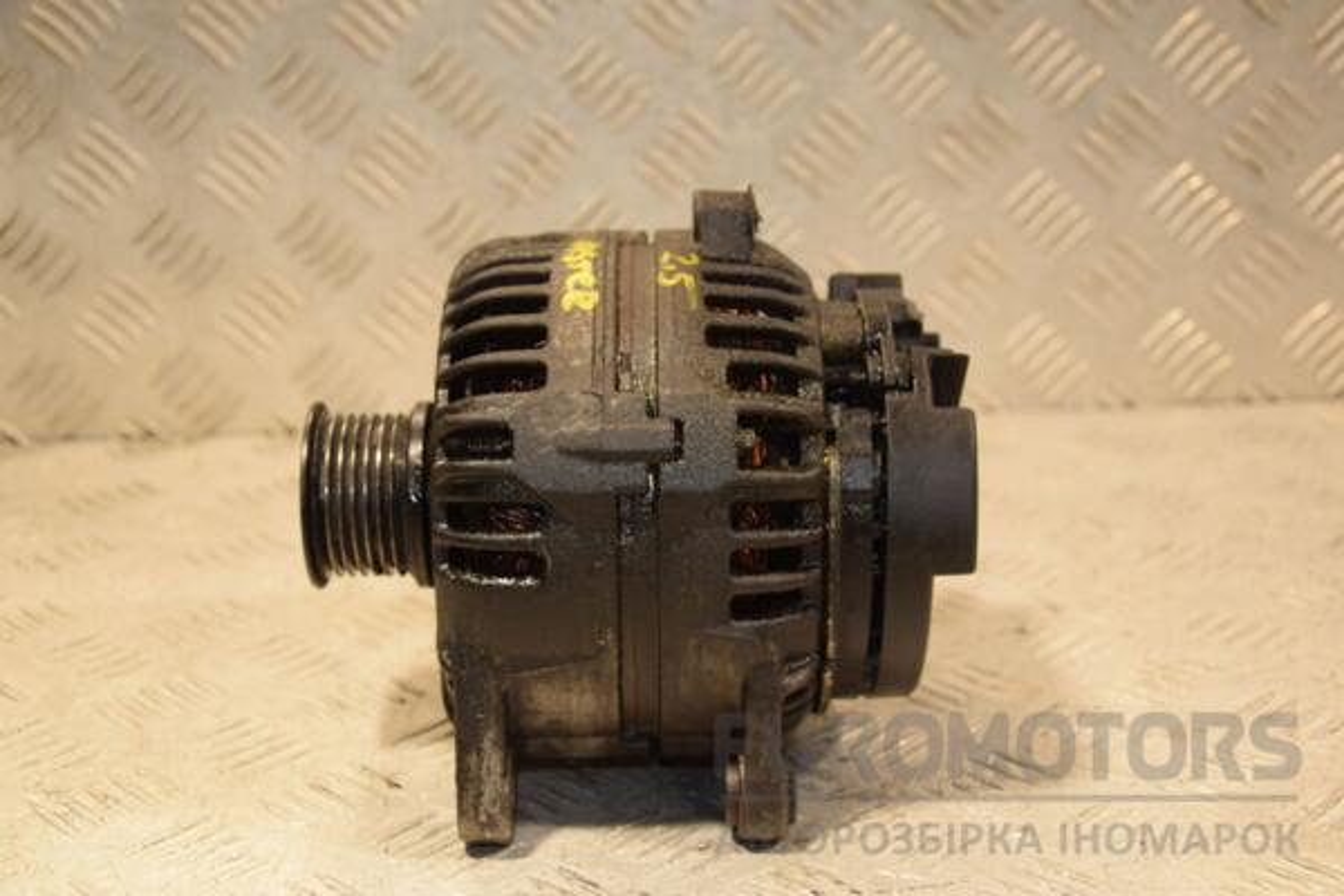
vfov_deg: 25.8
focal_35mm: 52
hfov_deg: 37.9
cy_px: 448
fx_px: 1960
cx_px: 672
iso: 800
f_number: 5
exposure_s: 1/160
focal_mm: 35
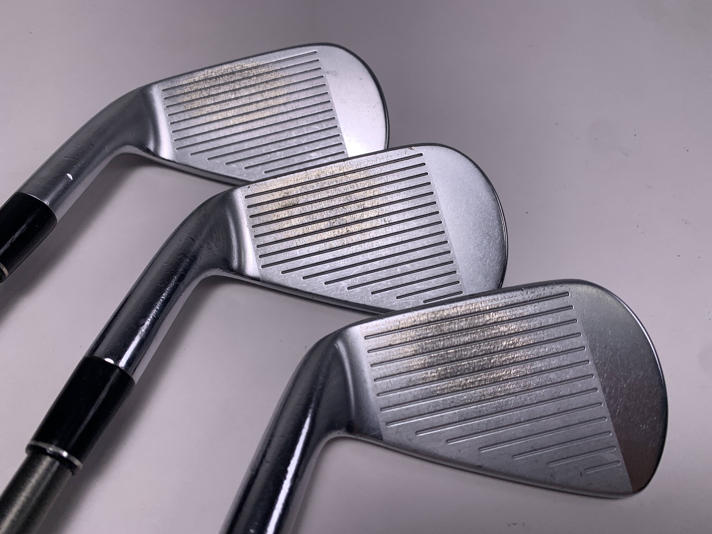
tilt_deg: -49.8
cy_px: 267
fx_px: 535
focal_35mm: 26
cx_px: 356
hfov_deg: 67.3
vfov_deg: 53.1
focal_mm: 4.25
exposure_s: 1/1235
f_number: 1.8
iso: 25
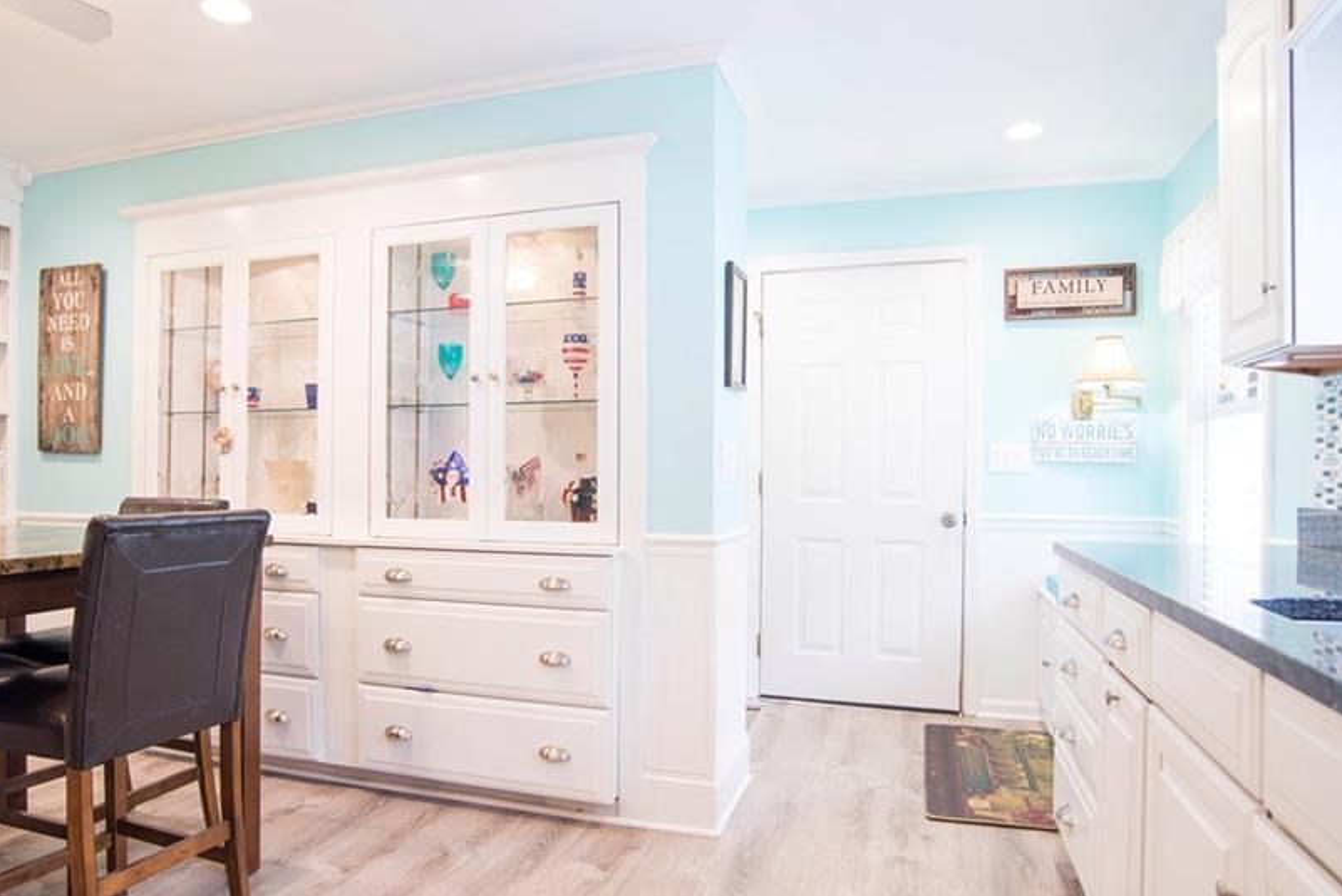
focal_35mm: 23
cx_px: 627
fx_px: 858
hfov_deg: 76.0
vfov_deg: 55.1
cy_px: 476
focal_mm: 18
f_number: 7.1
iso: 100
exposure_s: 1/3
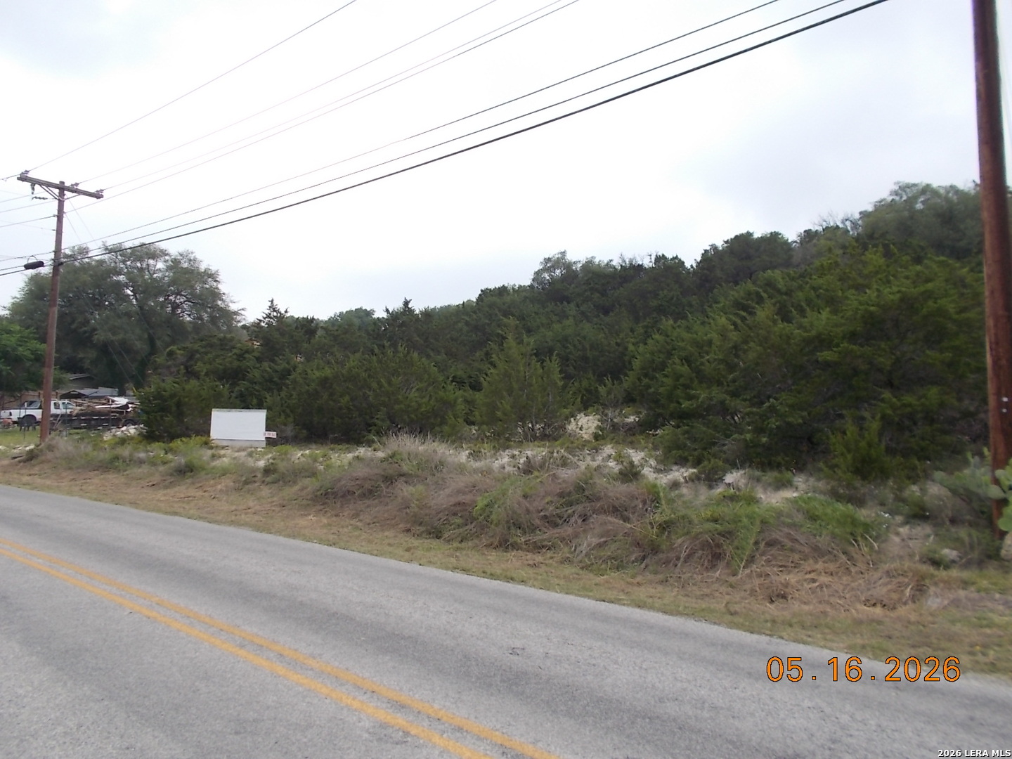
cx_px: 506
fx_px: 760
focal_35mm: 26
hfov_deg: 67.3
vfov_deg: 53.1
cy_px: 380
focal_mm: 4.6
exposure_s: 1/320
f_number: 3.2
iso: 80
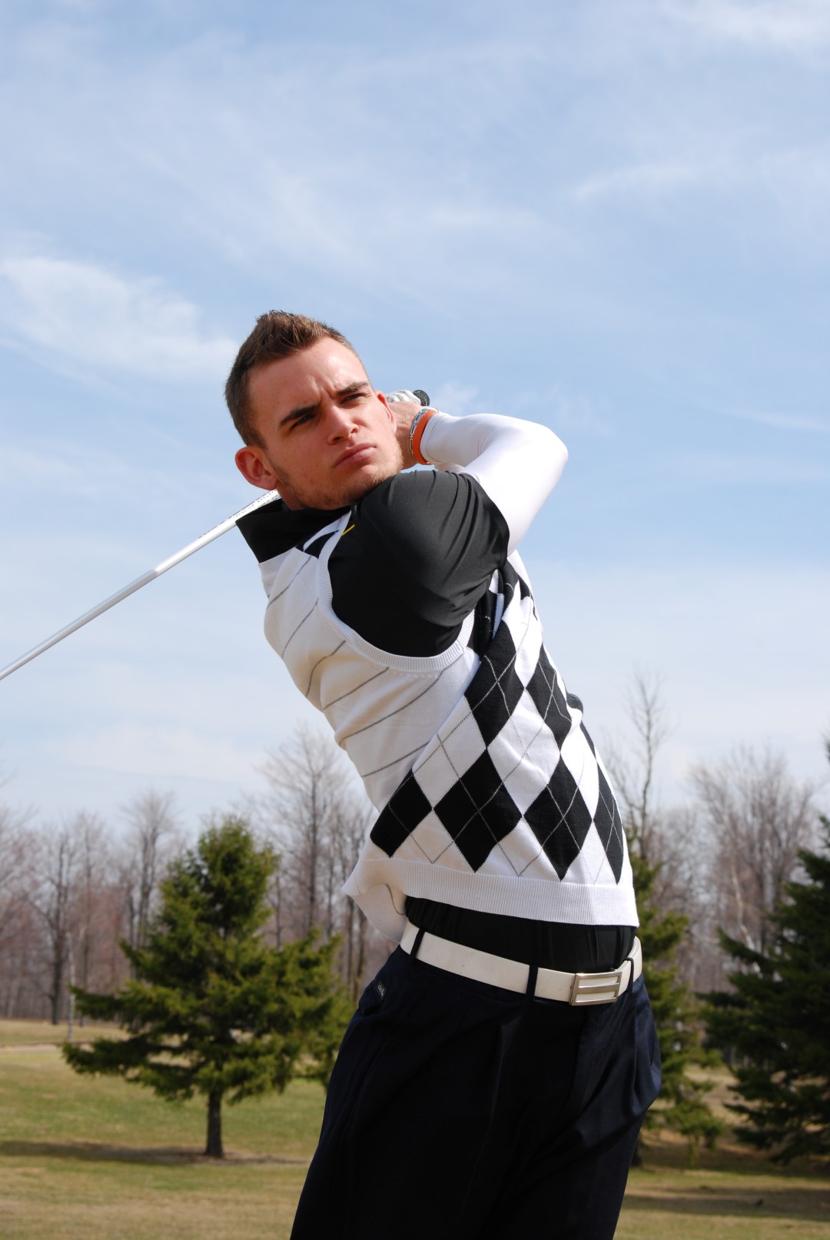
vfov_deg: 26.0
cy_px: 620
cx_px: 415
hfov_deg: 17.5
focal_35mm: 78
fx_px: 2689
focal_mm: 52
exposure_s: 1/500
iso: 200
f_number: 9
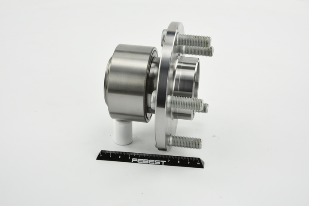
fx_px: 515
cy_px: 103
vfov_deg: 22.6
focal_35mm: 60
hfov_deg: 33.4
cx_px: 154
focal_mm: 60
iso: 100
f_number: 25
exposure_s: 1/6
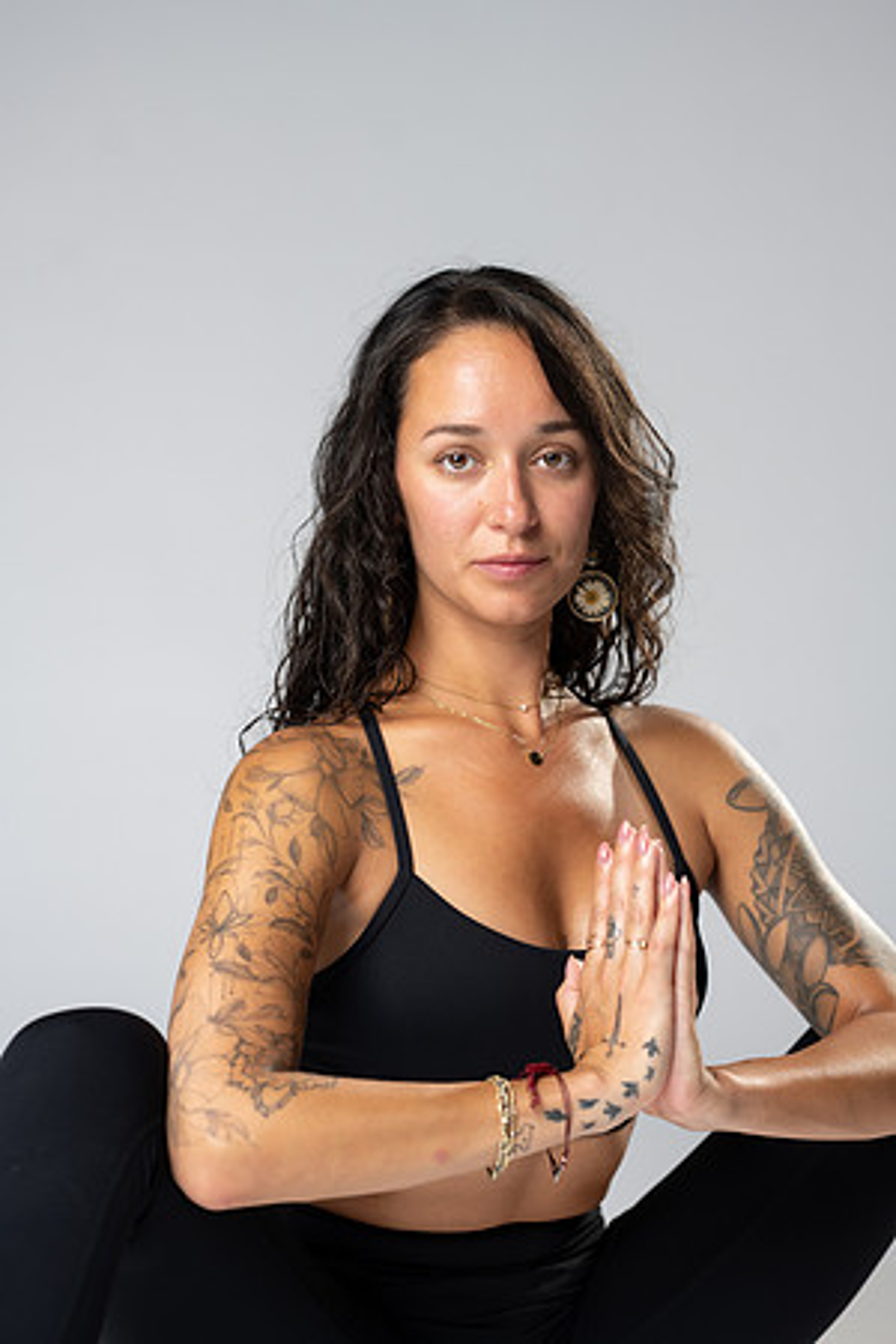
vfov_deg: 23.9
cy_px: 672
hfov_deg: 16.1
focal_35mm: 85
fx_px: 3173
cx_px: 448
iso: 200
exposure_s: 1/160
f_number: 3.2
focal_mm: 85
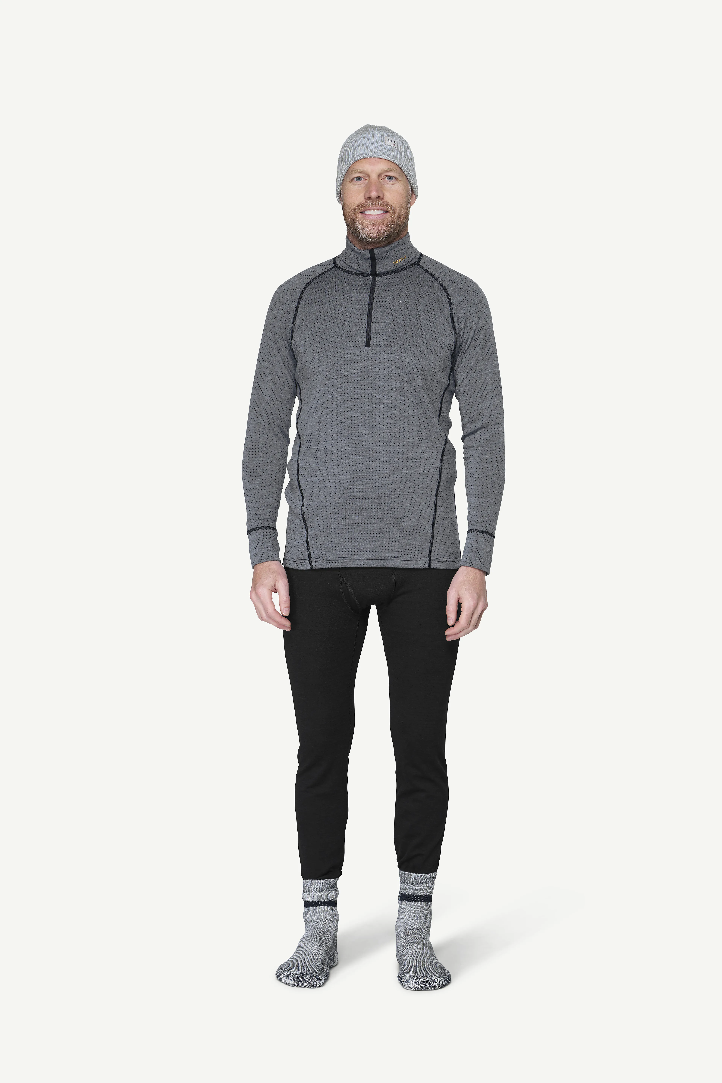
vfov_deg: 28.8
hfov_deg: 19.5
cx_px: 361
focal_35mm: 70
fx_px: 2106
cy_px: 542
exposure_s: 1/50
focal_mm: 70
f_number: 5.6
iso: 100
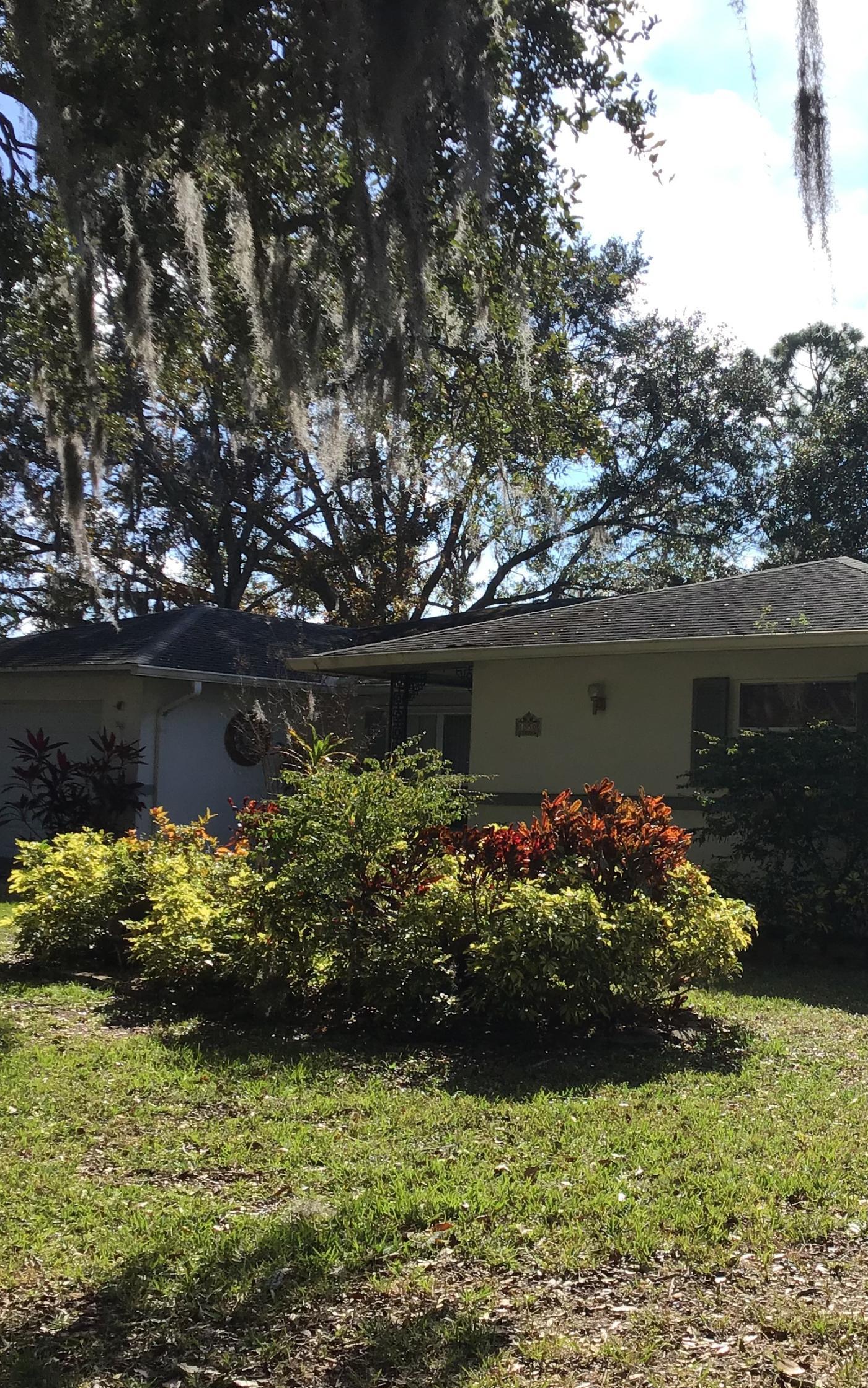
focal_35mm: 44
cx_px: 622
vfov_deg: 45.3
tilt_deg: +6.6
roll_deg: -1.8
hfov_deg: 28.9
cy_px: 696
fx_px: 1665
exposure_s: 1/1087
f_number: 2.4
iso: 25
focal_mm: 3.3
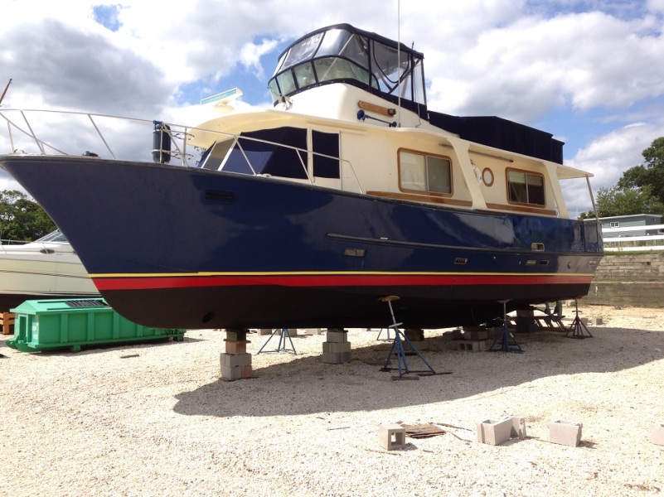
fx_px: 633
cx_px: 332
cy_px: 248
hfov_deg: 55.4
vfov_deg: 42.9
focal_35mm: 33
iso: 64
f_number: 2.4
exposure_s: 1/1695
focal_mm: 4.12
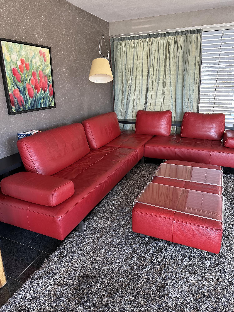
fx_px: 216
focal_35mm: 24
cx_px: 117
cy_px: 156
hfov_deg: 56.8
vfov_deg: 71.6
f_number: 1.78
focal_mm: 6.86
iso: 250
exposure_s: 1/98
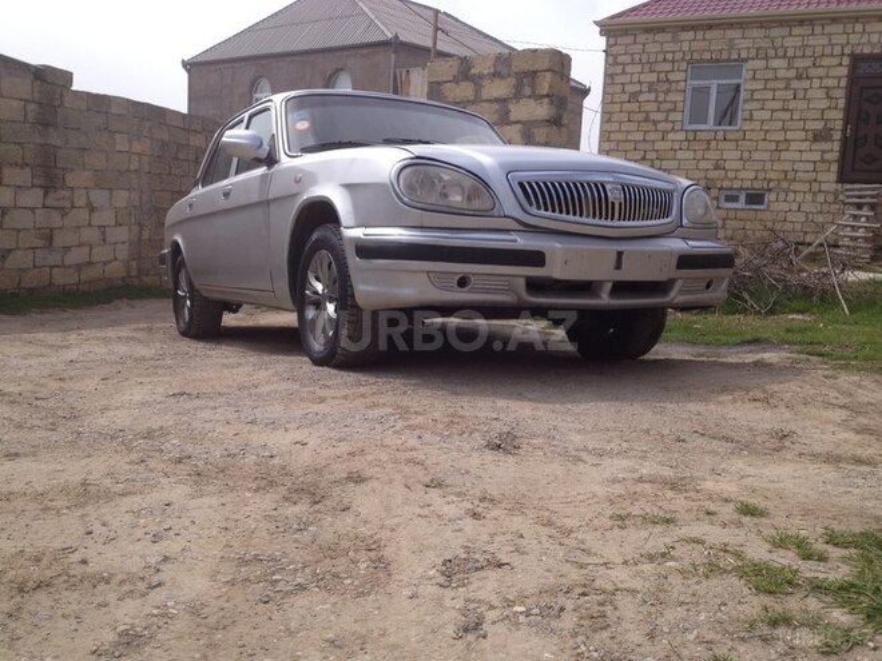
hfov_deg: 52.6
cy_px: 330
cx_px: 441
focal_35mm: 35
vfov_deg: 40.7
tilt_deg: -11.1
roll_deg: -2.7
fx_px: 892
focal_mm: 4.28
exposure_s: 1/1453
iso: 50
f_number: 2.4
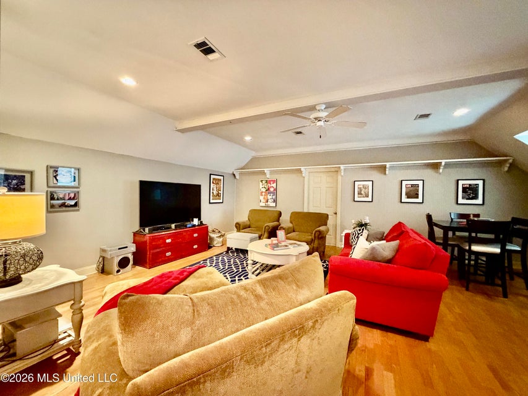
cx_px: 264
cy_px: 198
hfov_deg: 102.1
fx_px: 214
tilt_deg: -1.3
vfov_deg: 85.7
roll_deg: -0.7
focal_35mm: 14
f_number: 2.2
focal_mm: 2.22
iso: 1250
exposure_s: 1/40
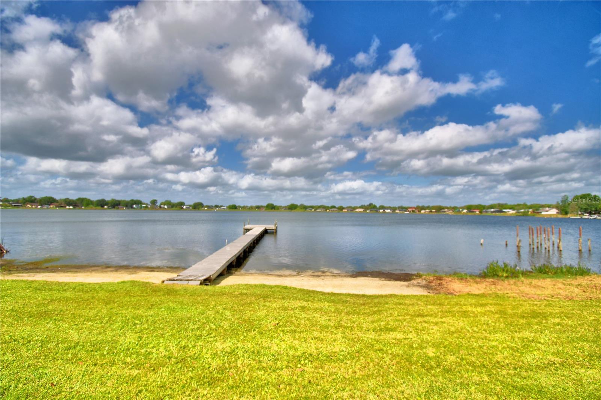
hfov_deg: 100.4
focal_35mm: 15
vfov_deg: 77.3
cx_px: 300
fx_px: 250
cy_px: 200
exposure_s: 1/2000
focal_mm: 10
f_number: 4.5
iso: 100
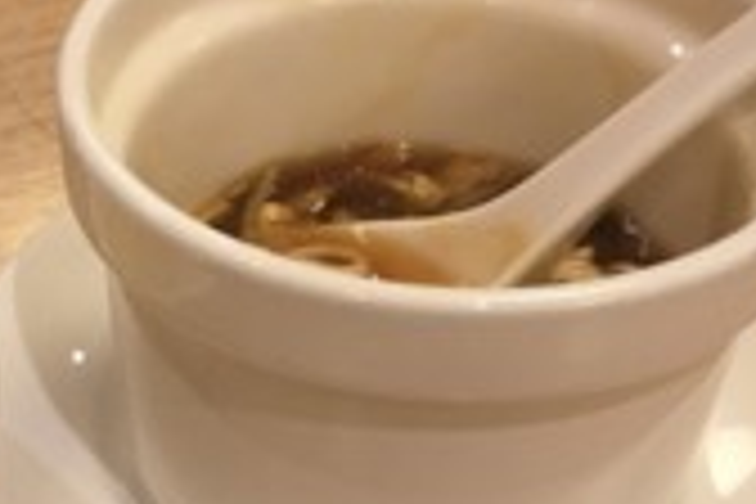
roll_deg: +0.7
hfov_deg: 24.6
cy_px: 423
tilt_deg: -42.6
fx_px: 1701
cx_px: 130
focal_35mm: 81
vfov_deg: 16.7
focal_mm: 4.15
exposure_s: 1/30
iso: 50
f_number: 2.2
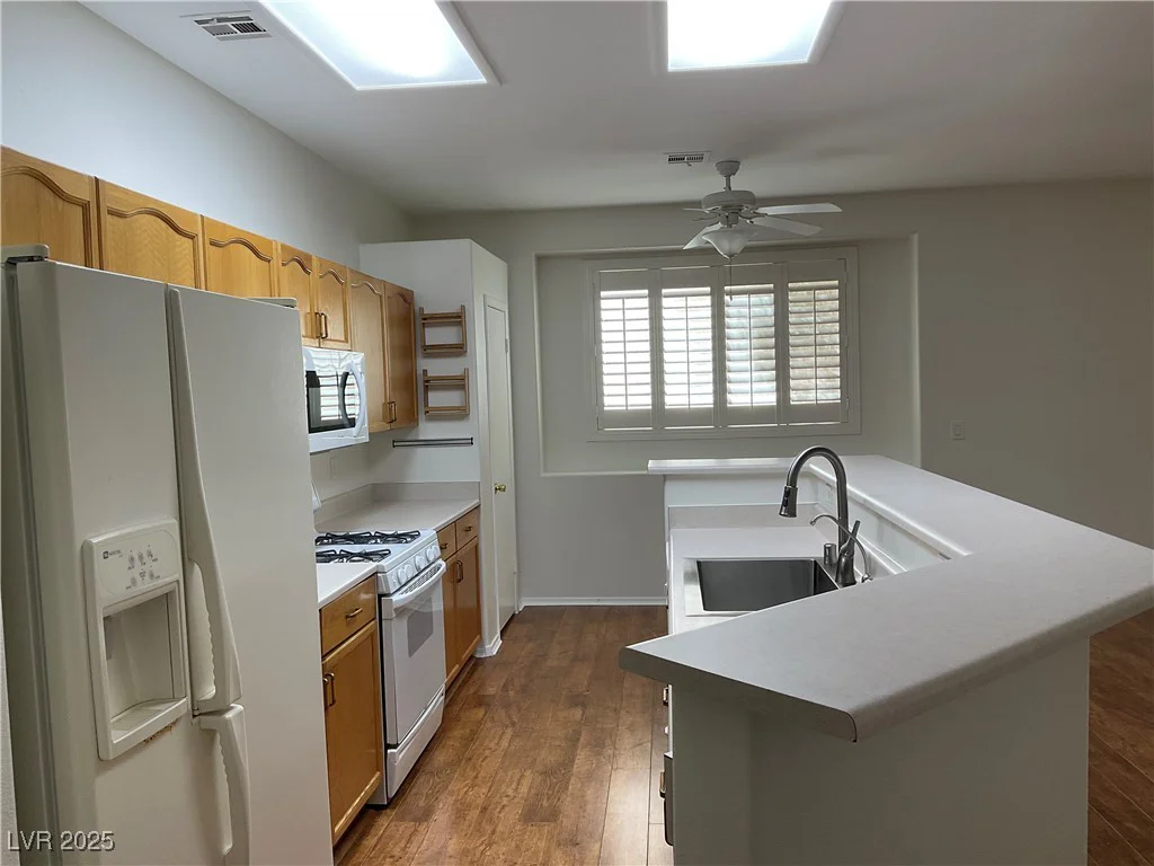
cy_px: 433
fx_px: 967
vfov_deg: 48.2
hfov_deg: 61.7
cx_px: 577
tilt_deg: -3.5
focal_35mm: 29
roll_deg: +1.4
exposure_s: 1/60
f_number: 1.8
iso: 32
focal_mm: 3
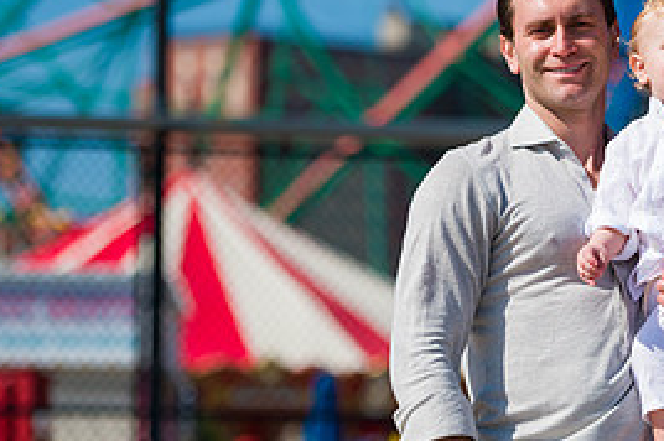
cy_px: 166
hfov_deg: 8.2
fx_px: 4624
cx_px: 681
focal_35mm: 251
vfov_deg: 5.5
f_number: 3.2
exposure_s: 1/6400
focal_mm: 116
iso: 200
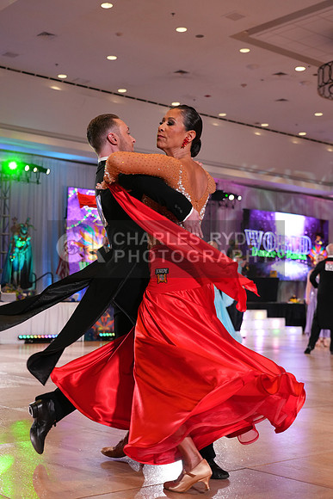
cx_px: 166
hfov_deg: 27.5
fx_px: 679
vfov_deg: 40.3
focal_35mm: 49
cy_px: 250
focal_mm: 49
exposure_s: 1/400
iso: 2000
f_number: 4
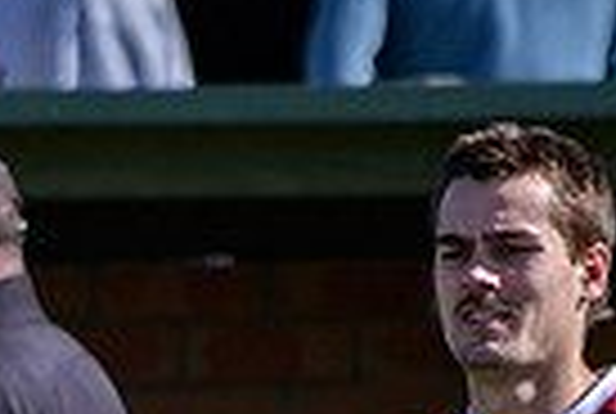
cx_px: -208
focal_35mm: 2139
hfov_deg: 1.0
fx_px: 36680
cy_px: 1105
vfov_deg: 0.6
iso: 220
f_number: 2.8
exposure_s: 1/3200
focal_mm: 200
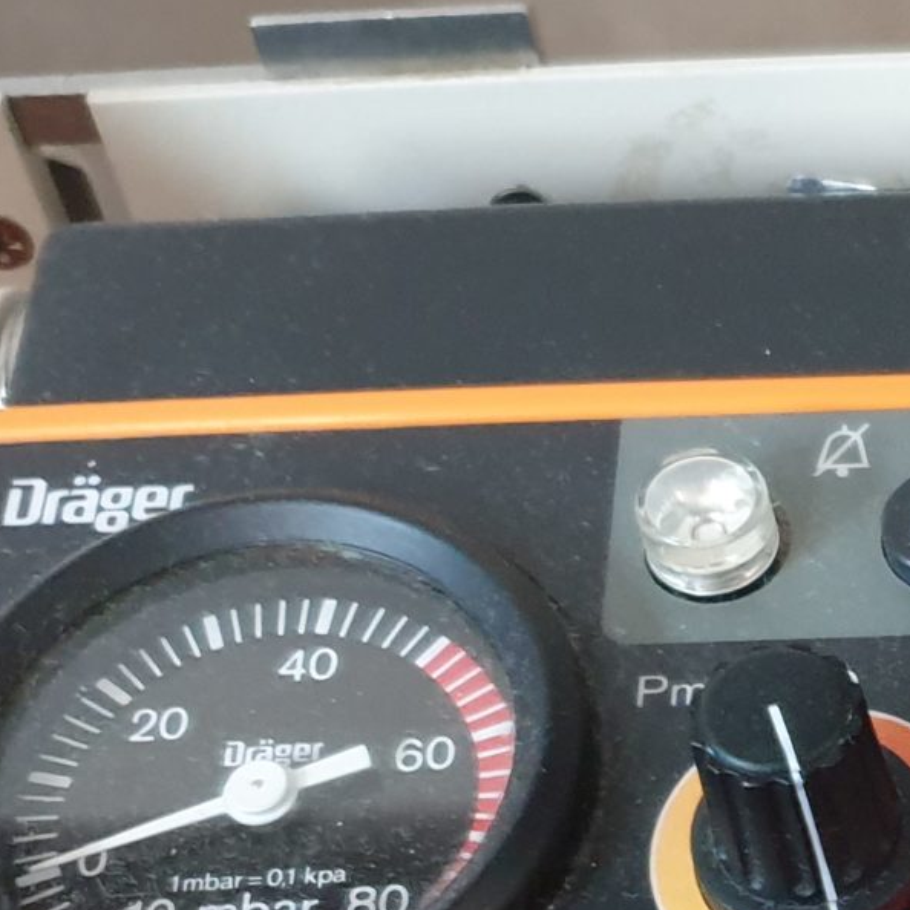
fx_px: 2944
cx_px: 1239
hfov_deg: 16.4
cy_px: 879
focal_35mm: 99
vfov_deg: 17.2
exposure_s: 1/50
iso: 320
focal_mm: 4.3
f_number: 1.5
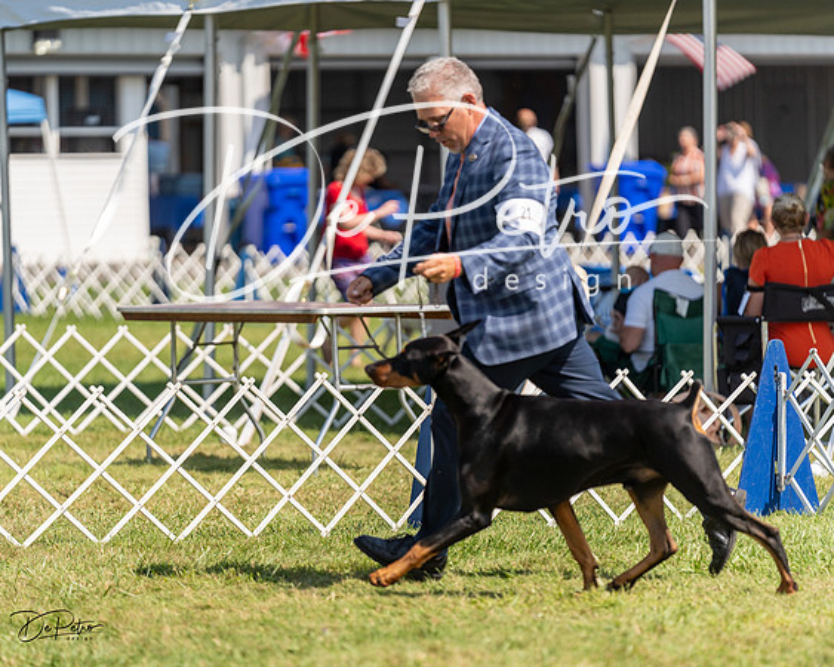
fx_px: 5113
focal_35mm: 207
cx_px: 417
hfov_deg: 9.3
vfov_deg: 7.5
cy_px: 334
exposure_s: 1/3200
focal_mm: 184
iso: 200
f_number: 2.8
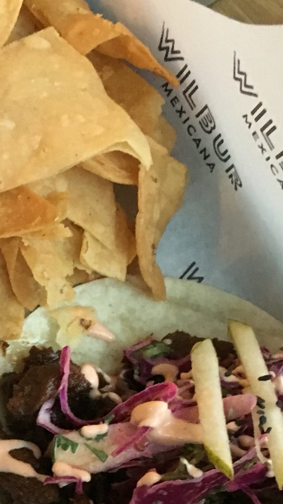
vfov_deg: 30.8
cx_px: -26
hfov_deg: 17.9
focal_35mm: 65
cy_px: 458
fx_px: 867
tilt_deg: -67.3
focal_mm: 4.15
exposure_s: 1/15
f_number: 2.2
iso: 320
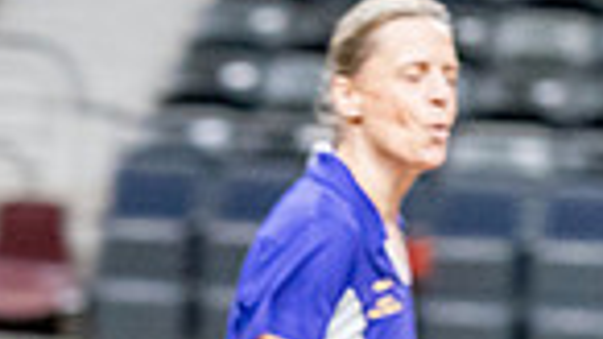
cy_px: 705
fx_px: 6793
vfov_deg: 2.8
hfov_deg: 5.1
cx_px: -41
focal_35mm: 425
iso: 8000
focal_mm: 102
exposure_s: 1/250
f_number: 2.8
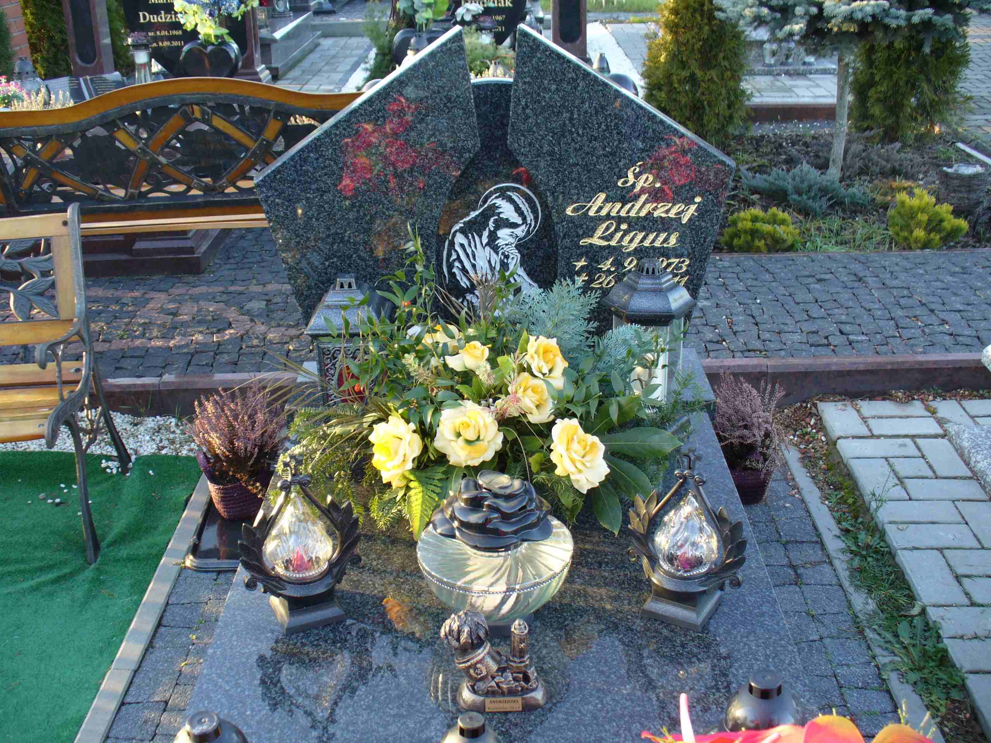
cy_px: 372
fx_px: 1059
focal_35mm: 37
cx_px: 496
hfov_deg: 50.1
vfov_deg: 38.7
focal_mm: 6.1
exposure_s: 1/50
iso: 80
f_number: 2.8
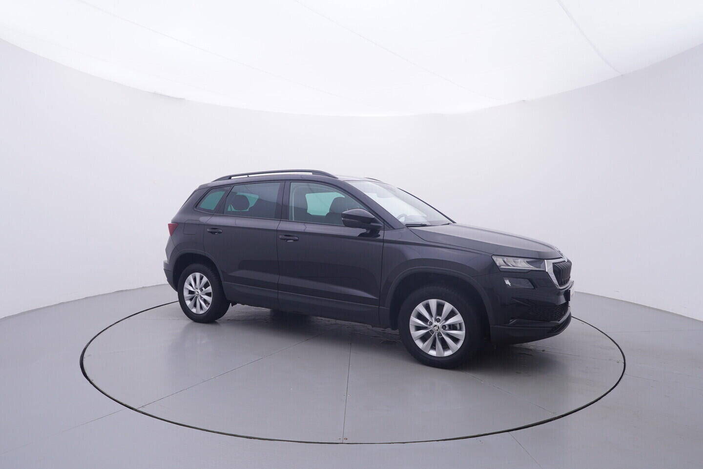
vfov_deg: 56.2
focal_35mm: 22
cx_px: 352
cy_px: 234
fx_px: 440
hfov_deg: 77.3
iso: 200
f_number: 5
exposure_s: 1/80
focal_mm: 15
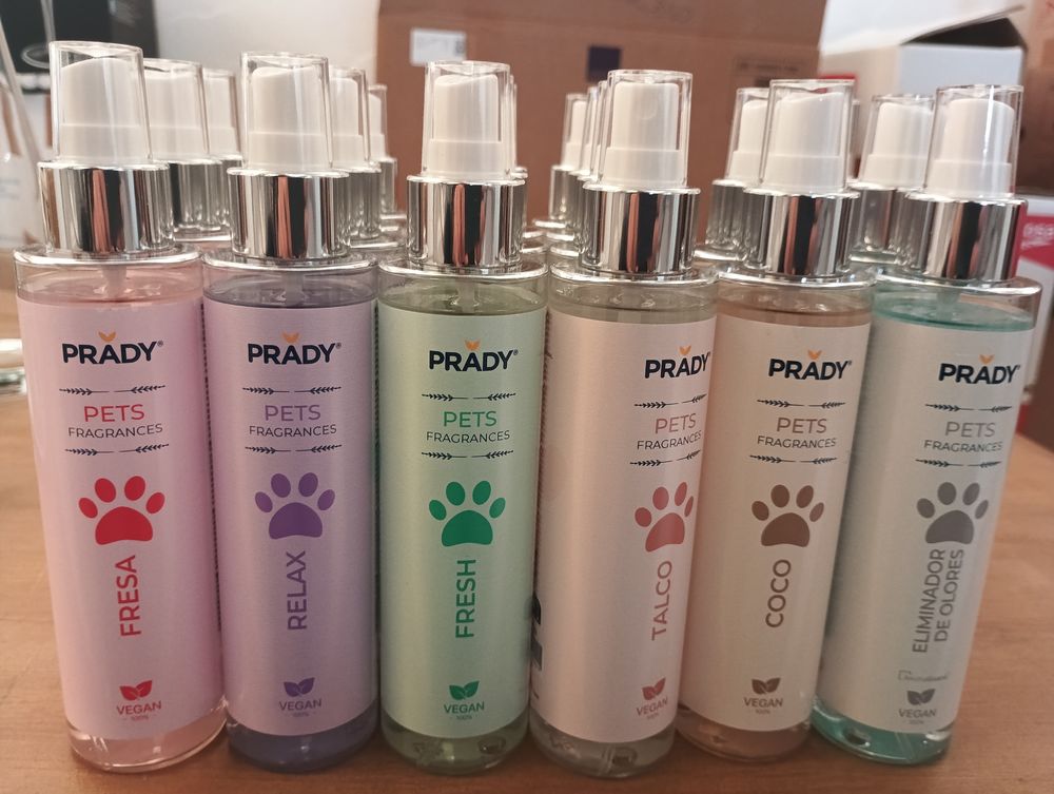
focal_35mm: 28
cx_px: 527
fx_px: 854
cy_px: 397
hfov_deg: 63.4
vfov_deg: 49.9
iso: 1724
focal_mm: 4.26
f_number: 1.8
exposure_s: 1/25
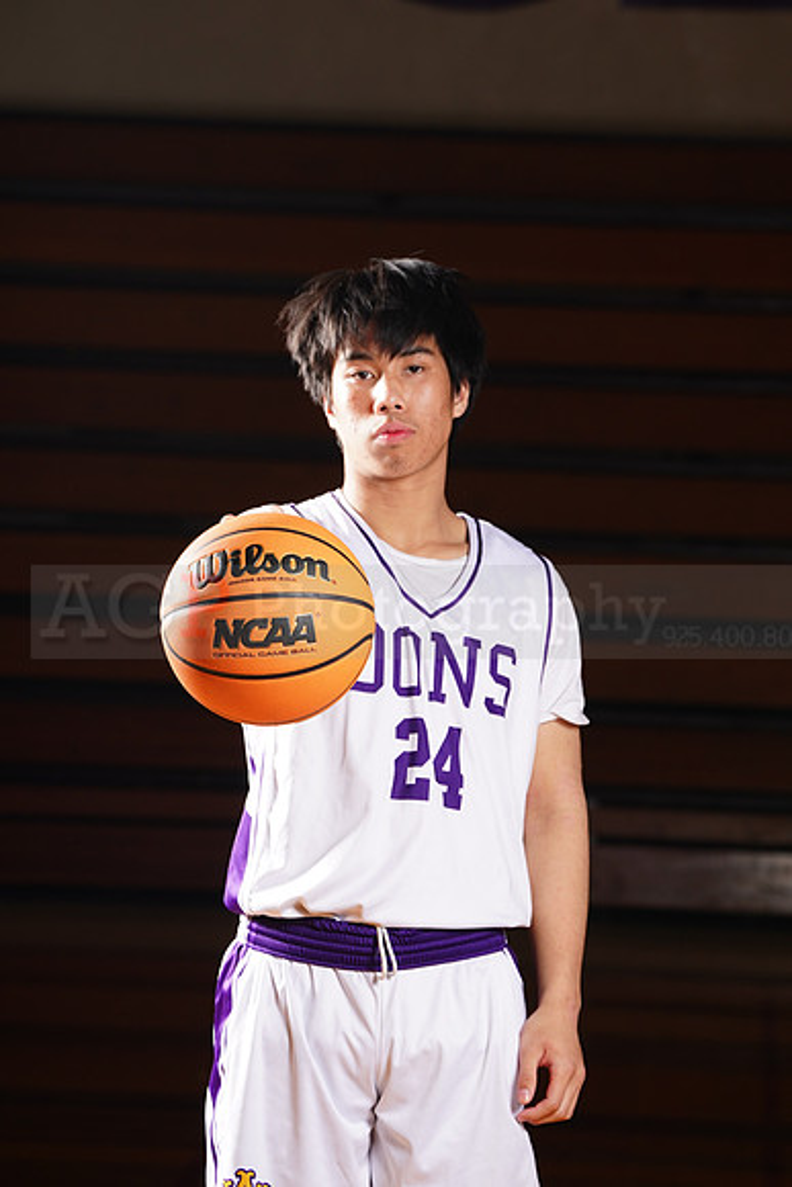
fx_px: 7387
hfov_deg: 6.1
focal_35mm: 224
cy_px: 594
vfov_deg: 9.2
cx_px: 396
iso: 400
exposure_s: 1/200
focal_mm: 224
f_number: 10
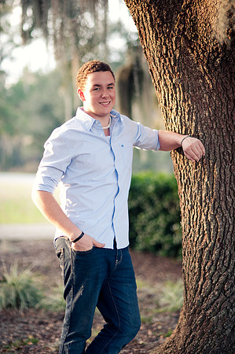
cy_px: 177
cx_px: 118
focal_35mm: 85
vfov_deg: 23.9
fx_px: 834
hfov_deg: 16.0
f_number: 1.8
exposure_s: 1/250
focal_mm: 85
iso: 200
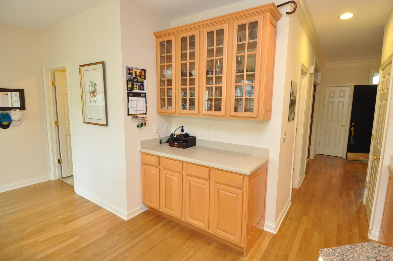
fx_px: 196
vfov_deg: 67.2
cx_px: 196
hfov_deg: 90.1
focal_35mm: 18
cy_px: 130
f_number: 5.6
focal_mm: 12
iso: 800
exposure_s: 1/25
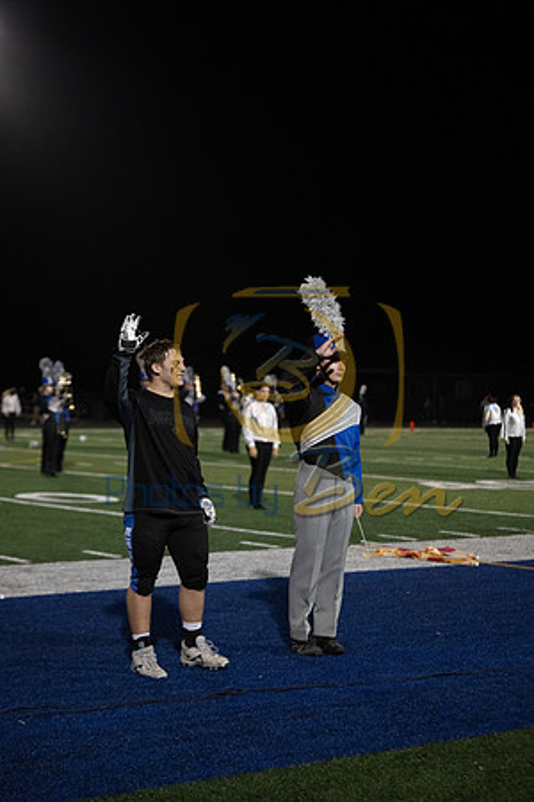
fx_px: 1557
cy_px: 401
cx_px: 267
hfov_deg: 19.5
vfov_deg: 28.8
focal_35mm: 70
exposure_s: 1/1250
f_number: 2.8
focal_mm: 70
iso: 5000
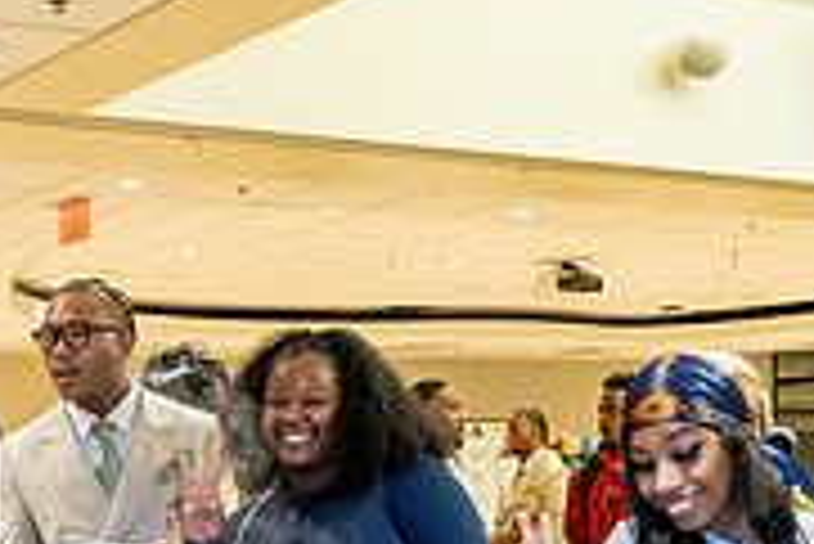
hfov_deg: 25.2
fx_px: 1810
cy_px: 744
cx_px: 283
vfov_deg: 16.0
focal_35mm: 80
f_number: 4
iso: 1600
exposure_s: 1/160
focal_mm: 25
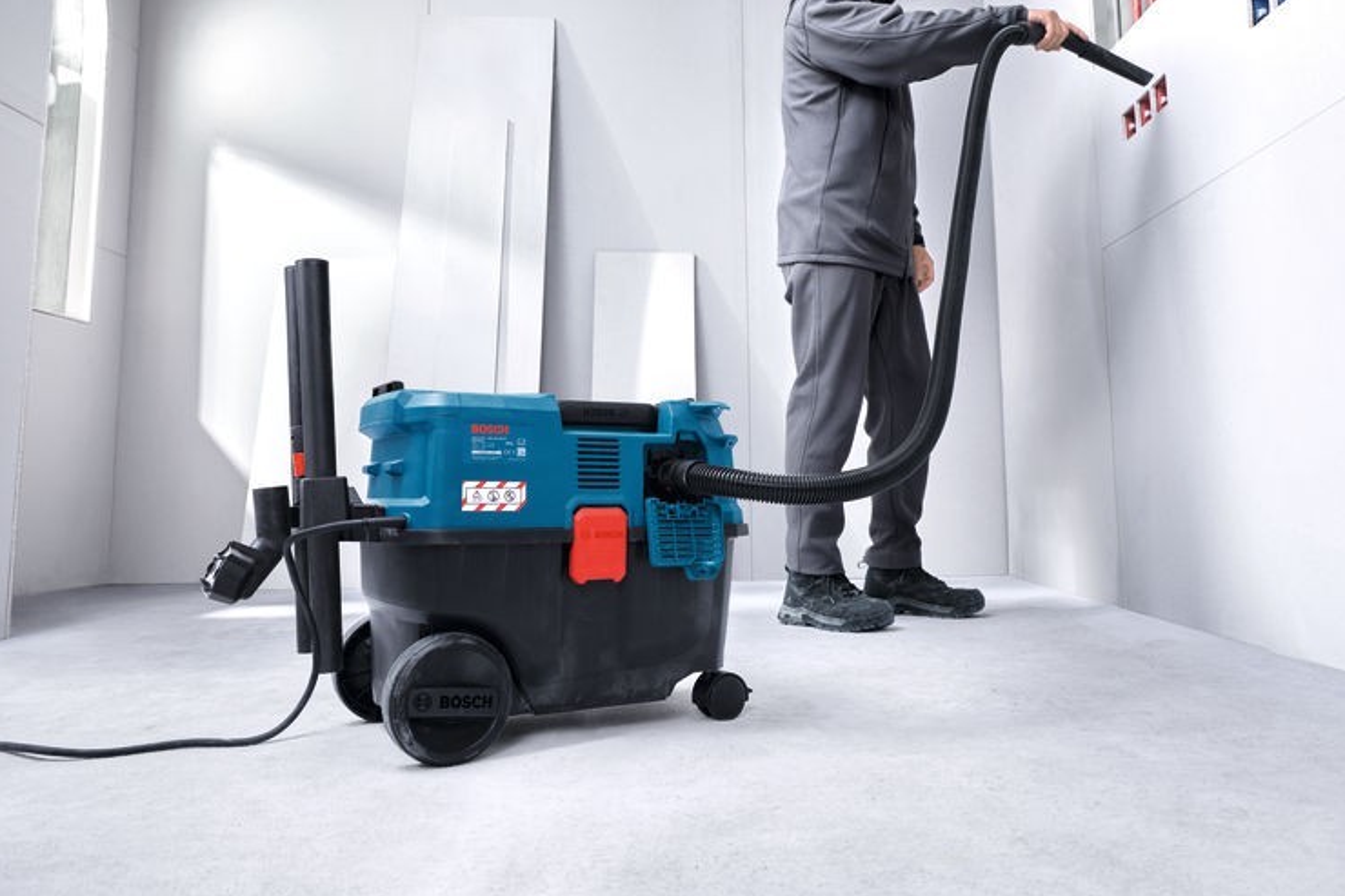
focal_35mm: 27
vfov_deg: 47.7
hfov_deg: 67.4
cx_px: 680
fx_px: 1008
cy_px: 371
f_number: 10
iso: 800
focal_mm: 29.9
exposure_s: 1/125
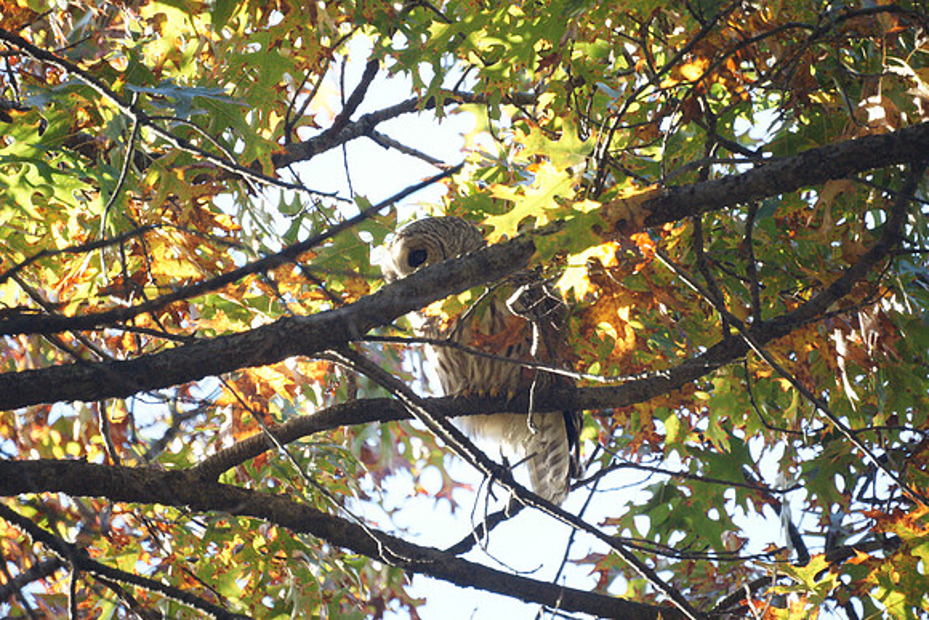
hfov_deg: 2.7
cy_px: 310
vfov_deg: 1.8
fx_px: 19358
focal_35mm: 750
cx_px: 464
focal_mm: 500
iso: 1600
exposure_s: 1/320
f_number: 8
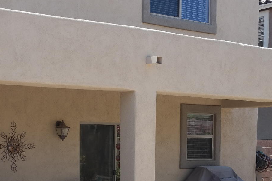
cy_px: 170
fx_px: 620
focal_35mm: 82
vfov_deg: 16.4
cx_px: 85
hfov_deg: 24.6
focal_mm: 28
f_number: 6.3
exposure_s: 1/180
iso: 100
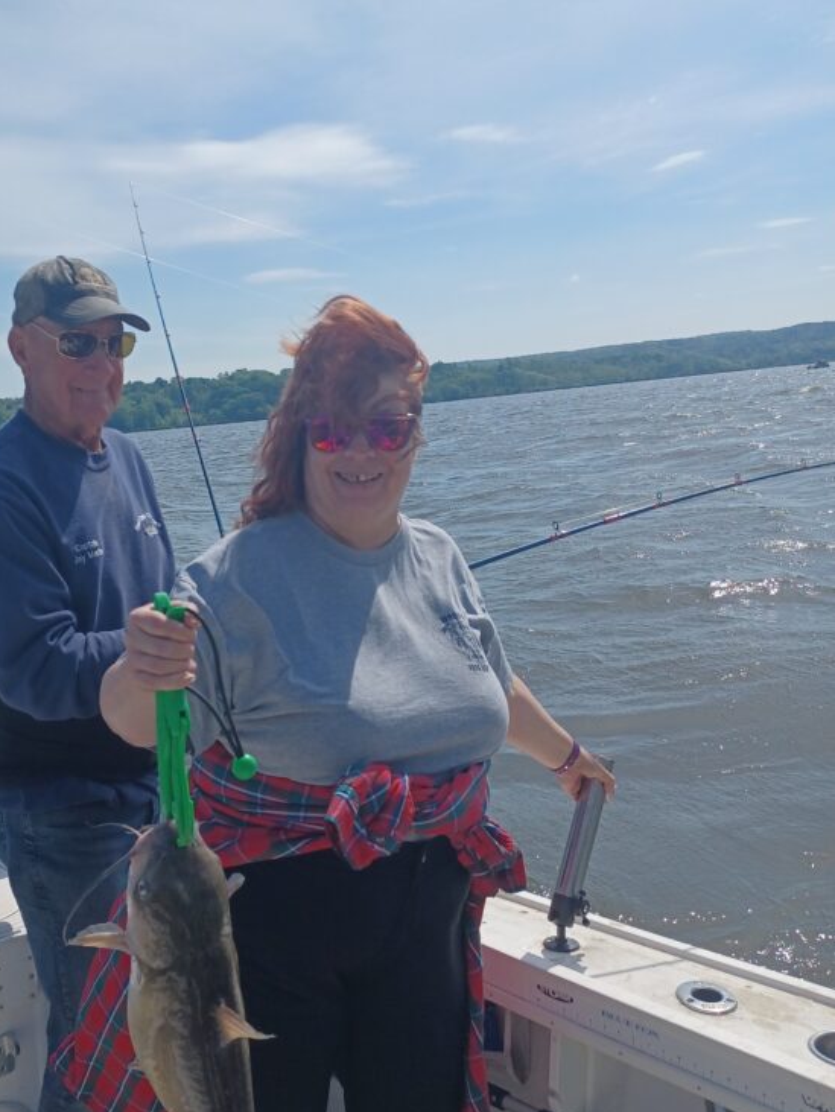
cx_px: 263
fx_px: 1125
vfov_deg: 52.4
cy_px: 631
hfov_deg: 40.1
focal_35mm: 35
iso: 32
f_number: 1.8
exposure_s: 1/838
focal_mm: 4.6
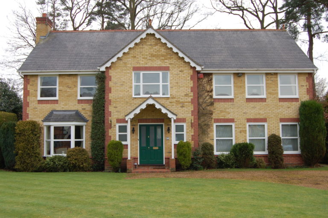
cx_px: 164
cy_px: 109
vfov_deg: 36.8
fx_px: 328
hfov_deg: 53.2
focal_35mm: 36
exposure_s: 1/125
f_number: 5.6
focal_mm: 24
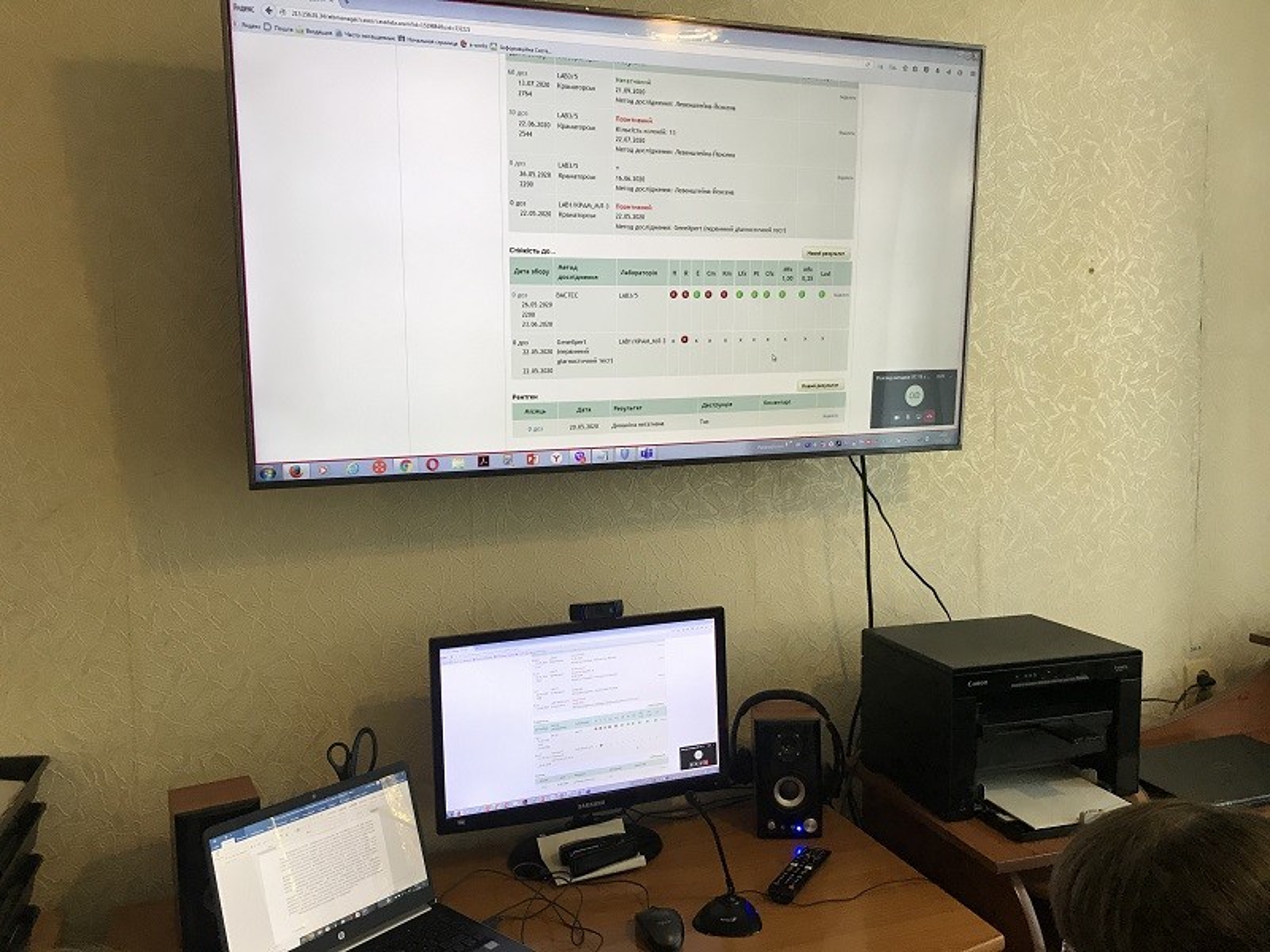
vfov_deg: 49.7
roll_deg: +1.3
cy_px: 476
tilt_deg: -4.3
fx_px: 1027
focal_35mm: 28
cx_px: 635
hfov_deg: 63.4
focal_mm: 3.99
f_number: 1.8
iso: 25
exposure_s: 1/30
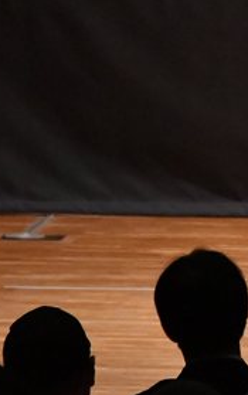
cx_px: 483
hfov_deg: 1.7
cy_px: 44
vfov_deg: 2.8
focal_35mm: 763
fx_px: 8230
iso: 10000
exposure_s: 1/400
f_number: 5.6
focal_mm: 180
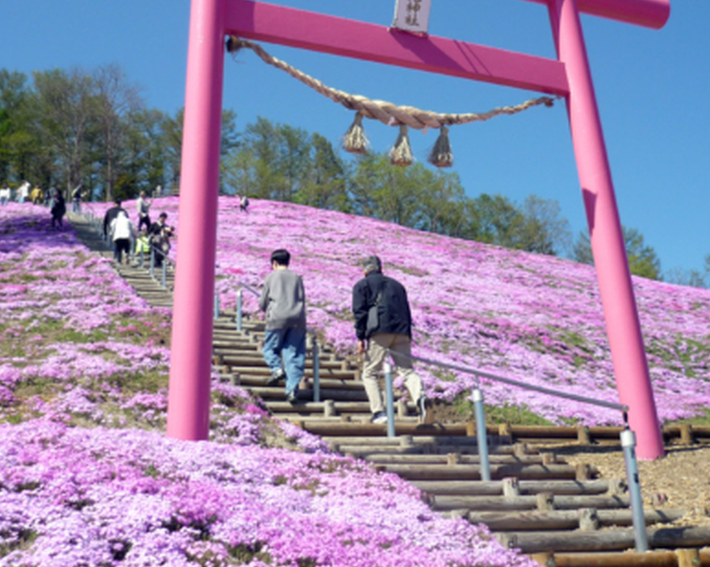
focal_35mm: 50
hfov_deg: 37.4
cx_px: 363
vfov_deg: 29.9
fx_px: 1050
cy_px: 167
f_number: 8
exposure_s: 1/160
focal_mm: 5.5
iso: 100
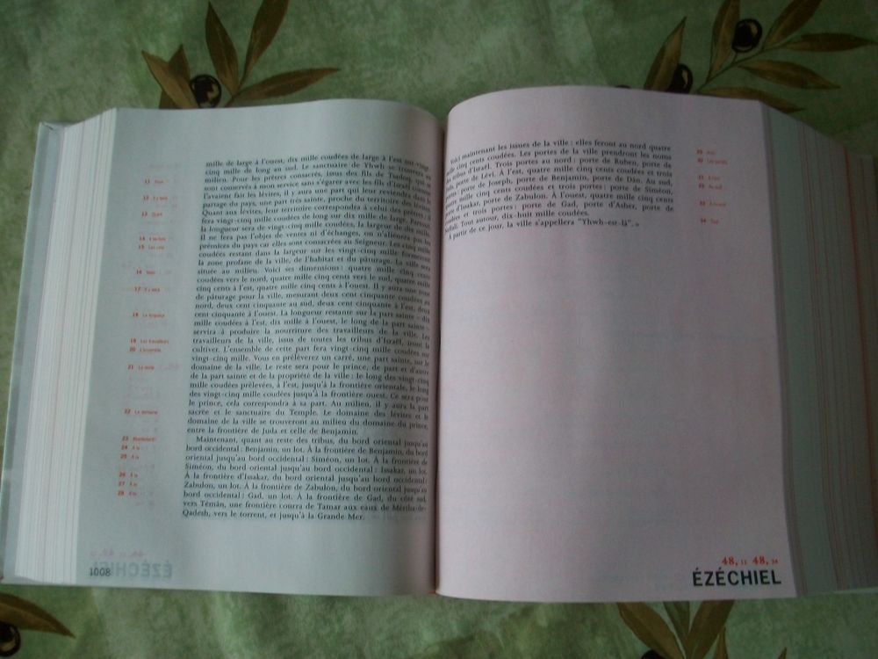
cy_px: 330
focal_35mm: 34
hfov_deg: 54.0
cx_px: 439
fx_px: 862
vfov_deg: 41.8
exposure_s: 1/60
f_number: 2.8
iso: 92
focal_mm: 5.7
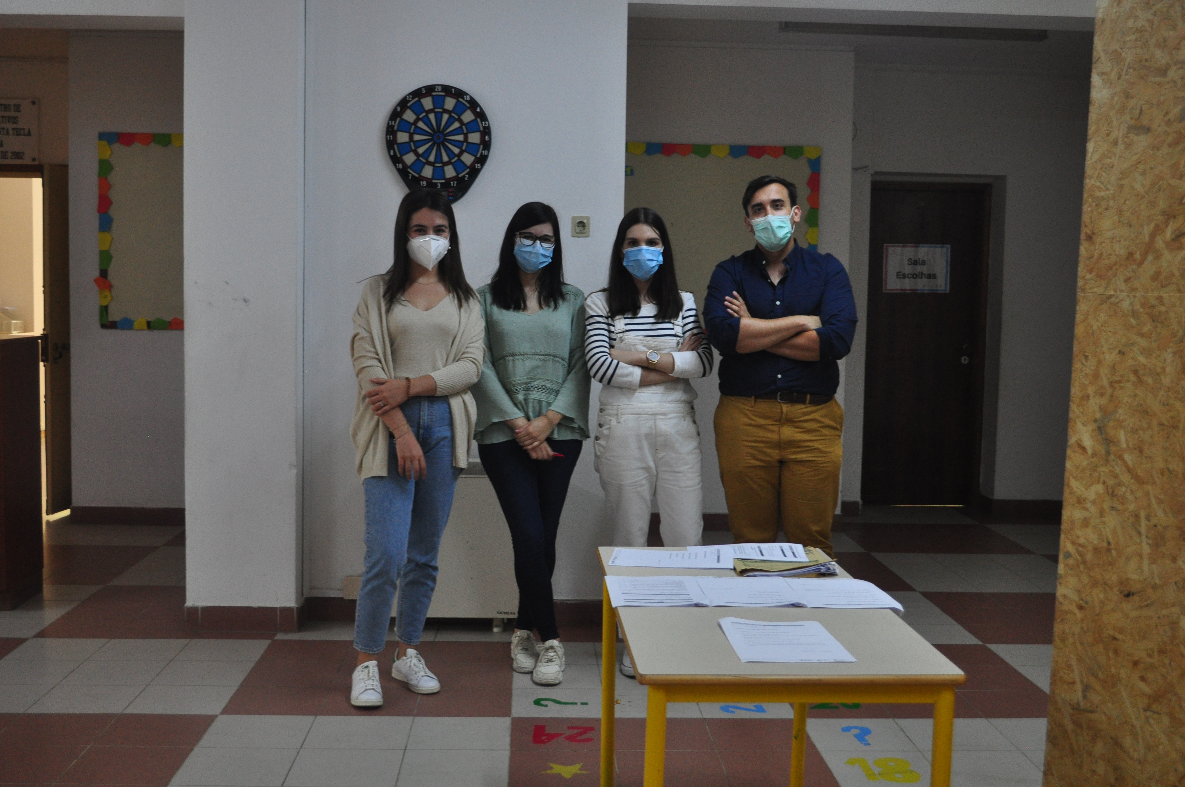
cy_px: 394
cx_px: 592
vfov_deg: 31.8
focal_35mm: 42
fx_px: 1381
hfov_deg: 46.4
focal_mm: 28
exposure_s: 1/15
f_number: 4.5
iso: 900
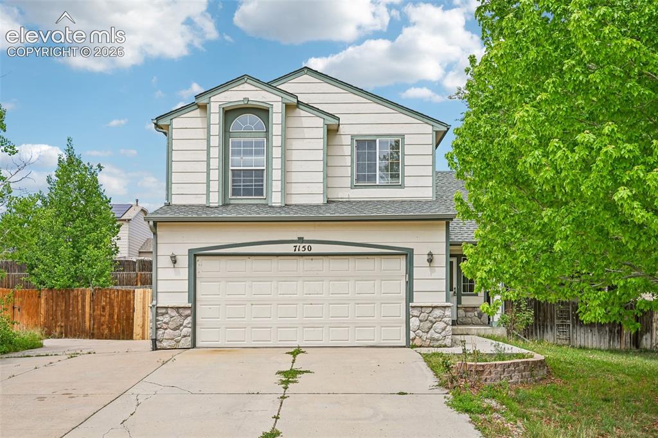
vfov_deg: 43.6
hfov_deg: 61.9
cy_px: 219
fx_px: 548
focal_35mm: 30
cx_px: 329
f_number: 10
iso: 64
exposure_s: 1/100
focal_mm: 30
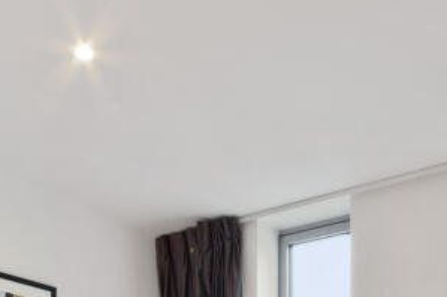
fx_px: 596
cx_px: 306
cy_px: 404
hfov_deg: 40.5
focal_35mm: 48
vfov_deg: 24.0
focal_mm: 14
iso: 400
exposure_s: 1.6
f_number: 16
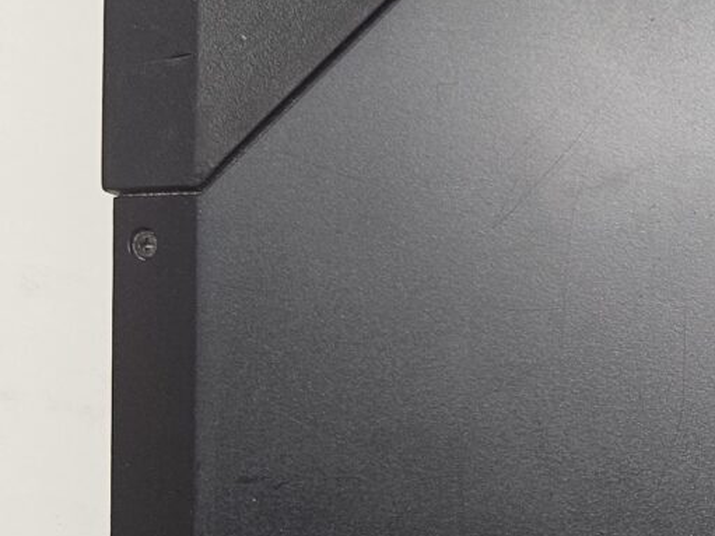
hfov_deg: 20.0
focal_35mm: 81
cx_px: 1147
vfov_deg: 18.0
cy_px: 460
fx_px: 1673
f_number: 1.7
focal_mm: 6.3
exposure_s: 1/120
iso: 80
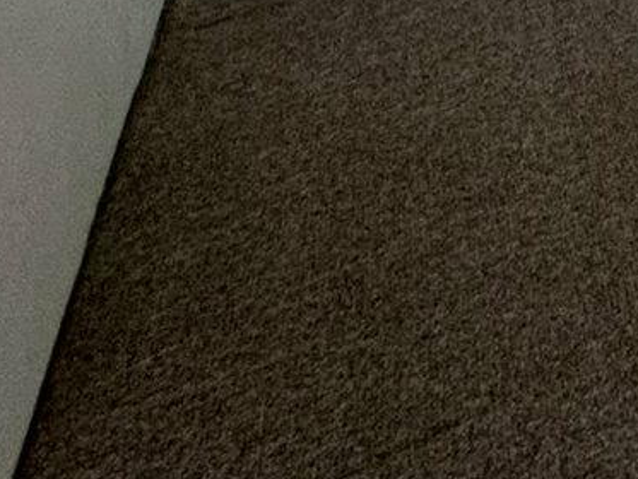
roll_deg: +0.6
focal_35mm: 72
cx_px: 1594
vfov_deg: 14.0
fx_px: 1327
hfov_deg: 14.5
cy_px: -681
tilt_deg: -4.5
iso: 64
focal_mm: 2.22
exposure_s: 1/99
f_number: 2.2
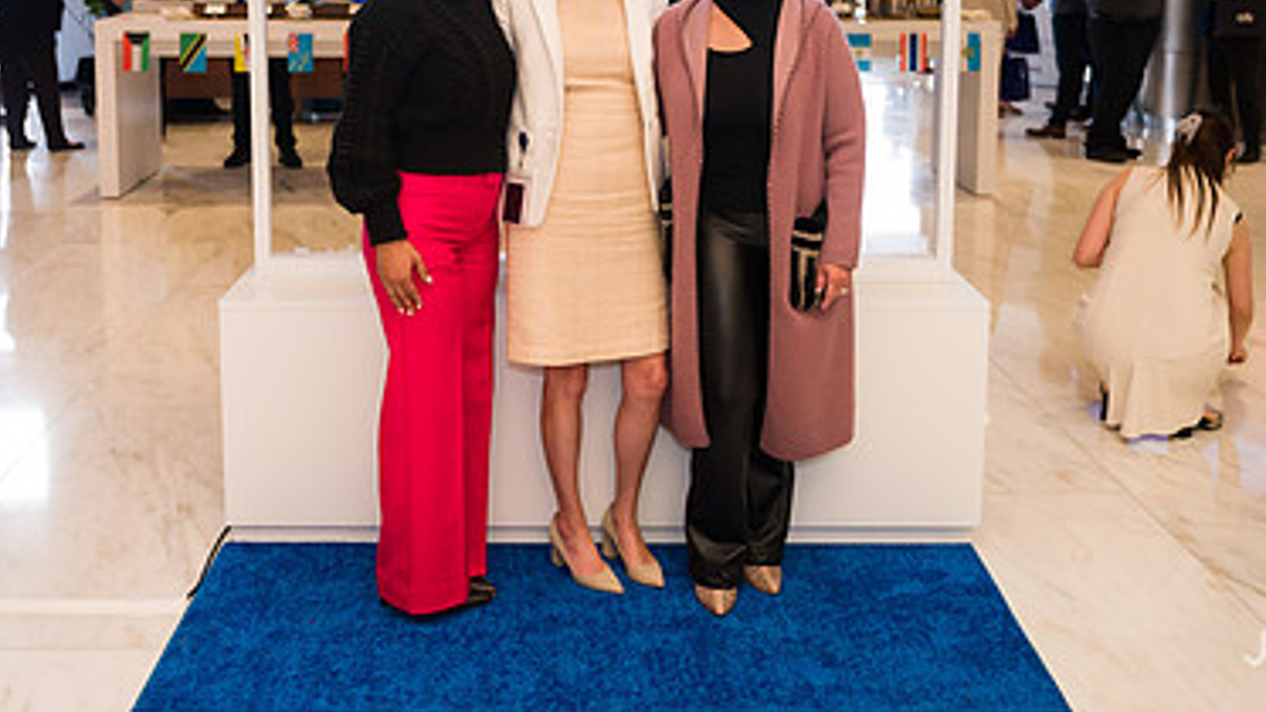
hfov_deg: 46.3
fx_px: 1477
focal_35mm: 44
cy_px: 85
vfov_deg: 26.3
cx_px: 584
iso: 1250
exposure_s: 1/500
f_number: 3.2
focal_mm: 27
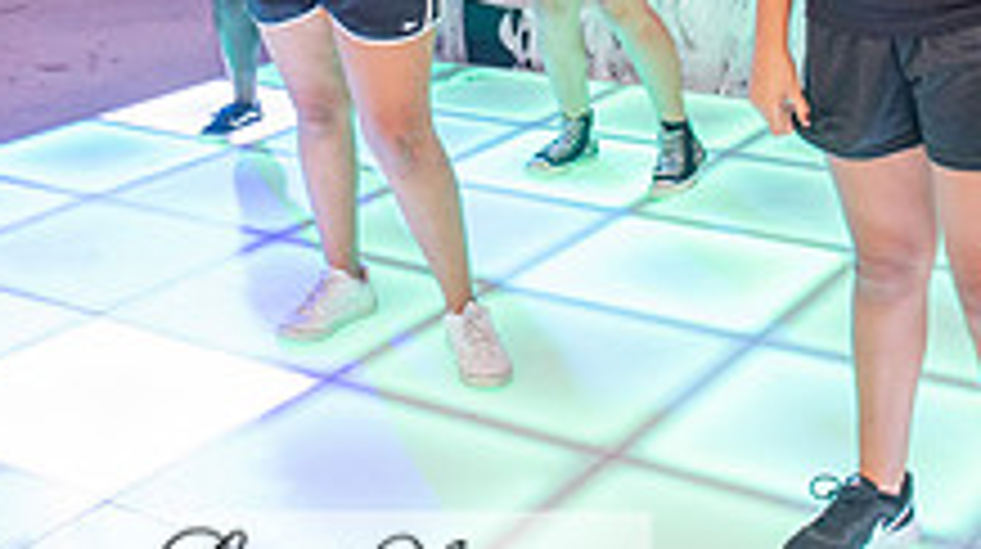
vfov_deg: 17.1
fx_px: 1741
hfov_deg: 31.4
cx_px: 378
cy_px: -110
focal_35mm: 67
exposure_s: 1/60
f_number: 4
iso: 1250
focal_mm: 24
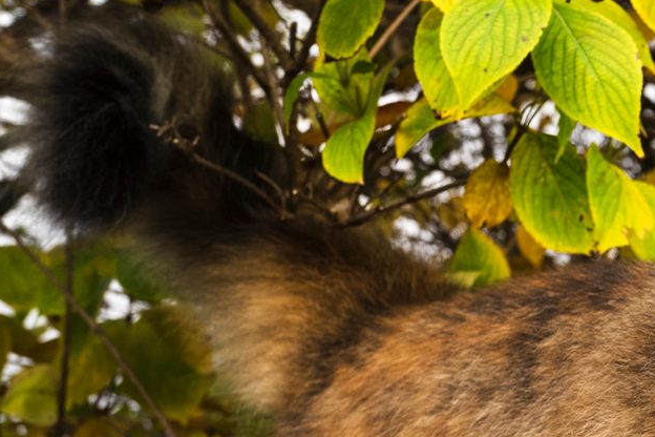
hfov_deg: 18.4
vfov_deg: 13.3
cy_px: 415
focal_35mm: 102
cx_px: 883
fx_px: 1856
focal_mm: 30
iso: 400
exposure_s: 1/80
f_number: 7.1
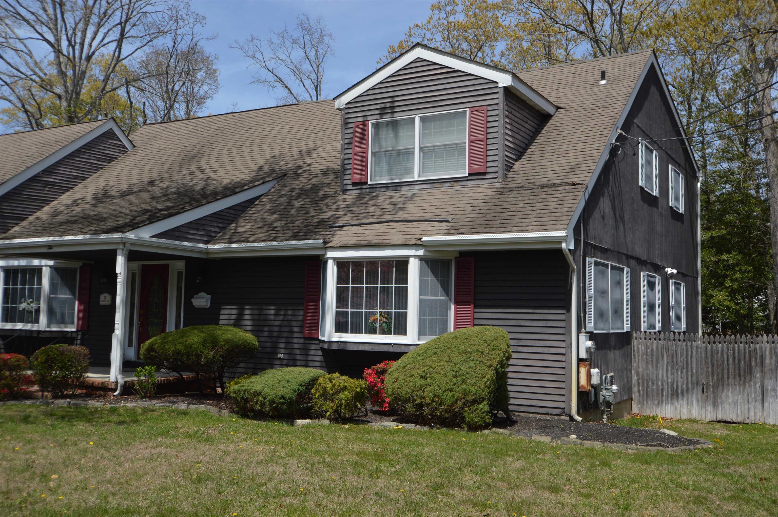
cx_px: 389
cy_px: 258
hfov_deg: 53.2
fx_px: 777
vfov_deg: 36.8
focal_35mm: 36
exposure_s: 1/200
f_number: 7.1
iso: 100
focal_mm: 24
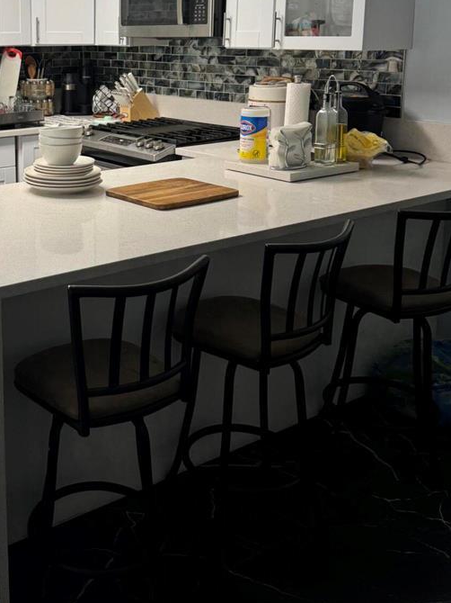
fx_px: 747
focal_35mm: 43
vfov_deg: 42.7
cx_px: 57
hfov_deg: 32.2
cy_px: 160
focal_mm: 6.76
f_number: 1.78
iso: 100
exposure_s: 1/120
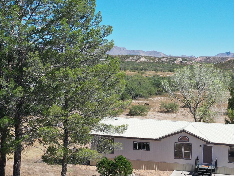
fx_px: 439
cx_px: 158
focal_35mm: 65
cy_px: 154
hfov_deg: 29.6
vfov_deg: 22.1
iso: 100
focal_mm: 10.26
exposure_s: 1/640
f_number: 5
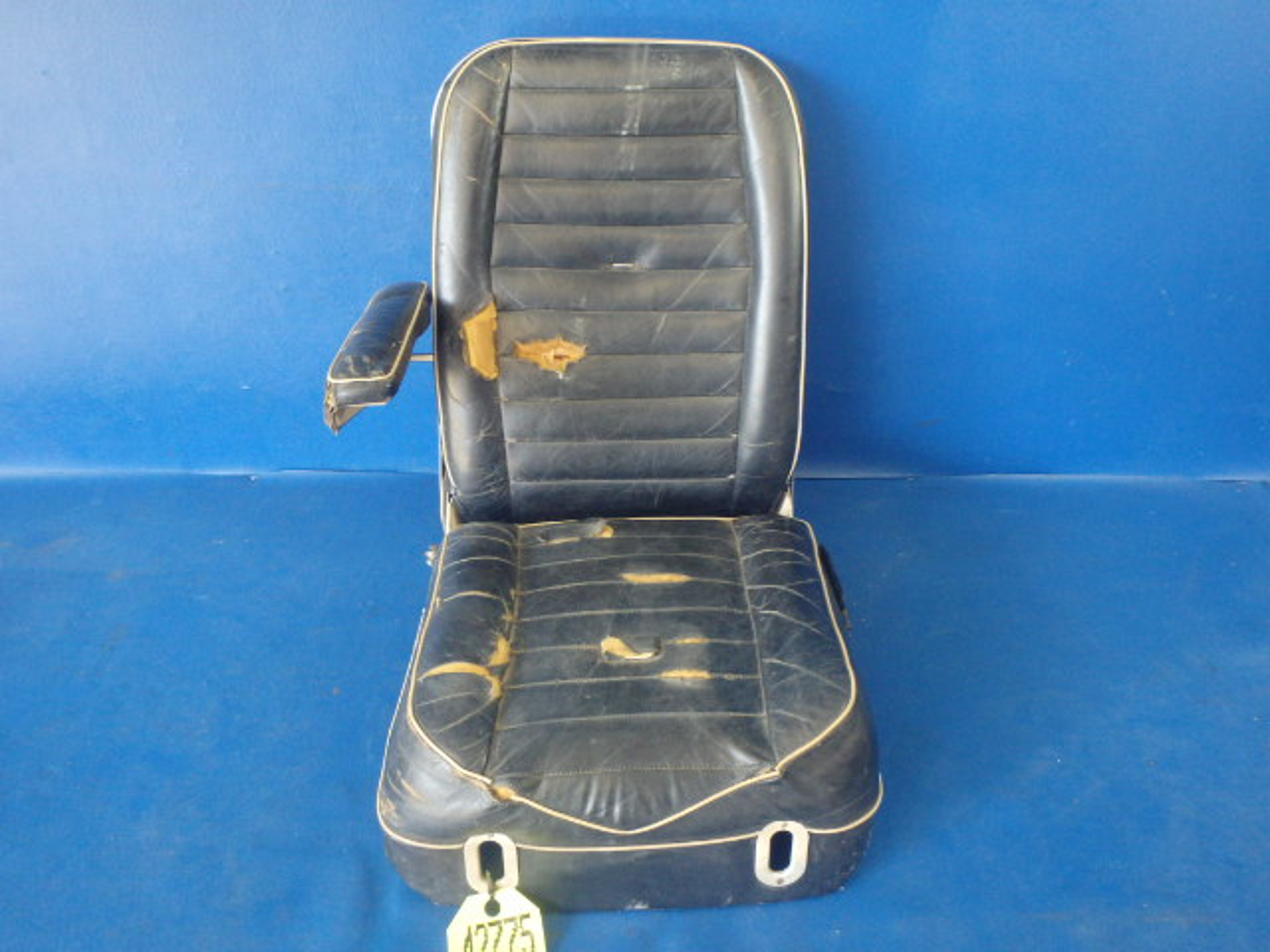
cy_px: 476
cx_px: 635
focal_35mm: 28
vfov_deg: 49.7
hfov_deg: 63.4
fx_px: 1027
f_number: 3.9
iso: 500
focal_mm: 5
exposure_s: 1/30
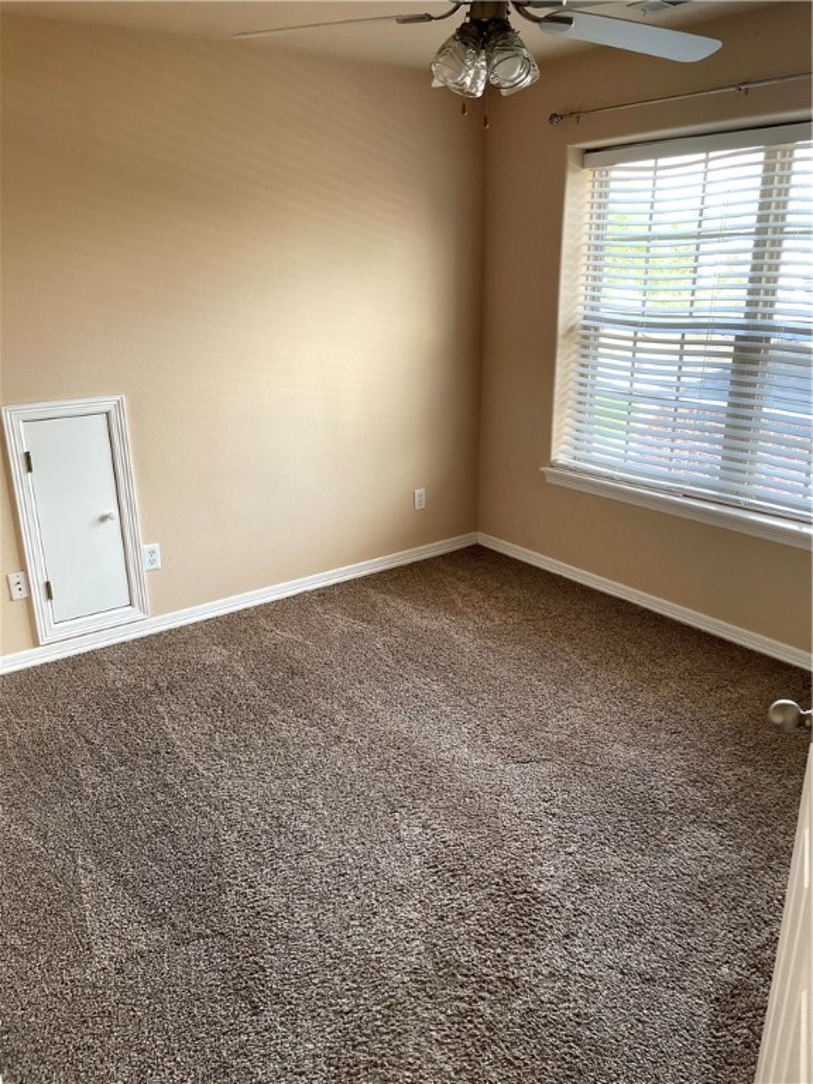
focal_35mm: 26
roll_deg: +1.1
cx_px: 406
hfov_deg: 53.1
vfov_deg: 67.3
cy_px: 542
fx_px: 814
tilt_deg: -18.0
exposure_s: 1/121
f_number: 1.6
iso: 100
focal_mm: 4.2
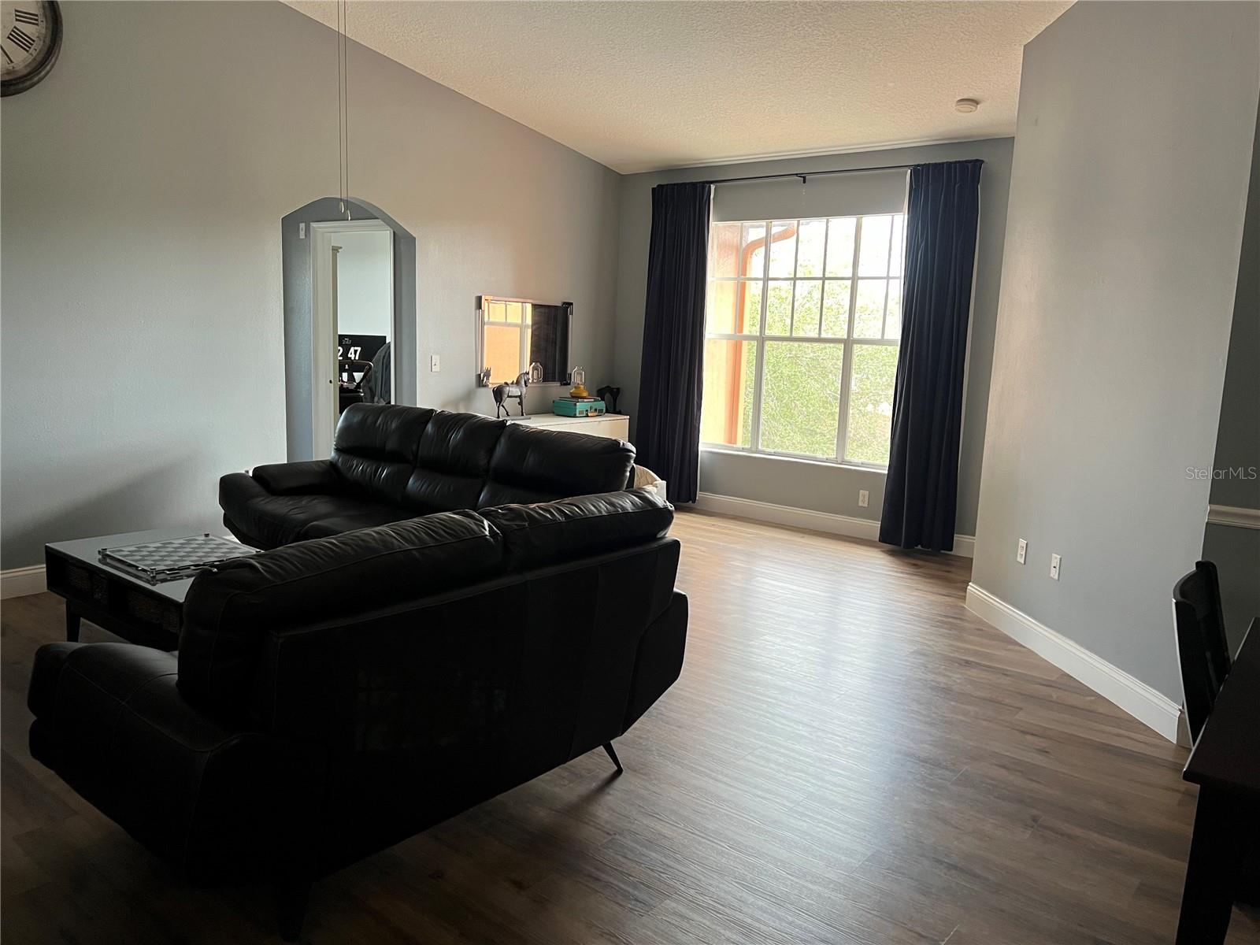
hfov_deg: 67.3
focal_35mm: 26
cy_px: 472
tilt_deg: -9.7
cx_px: 630
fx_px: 946
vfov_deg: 53.1
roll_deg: -2.0
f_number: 1.5
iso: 80
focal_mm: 5.7
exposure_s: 1/60
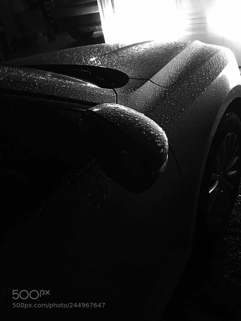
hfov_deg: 48.2
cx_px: 120
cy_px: 160
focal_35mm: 29
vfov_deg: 61.7
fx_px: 269
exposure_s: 1/4
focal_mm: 4.15
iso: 125
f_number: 2.2
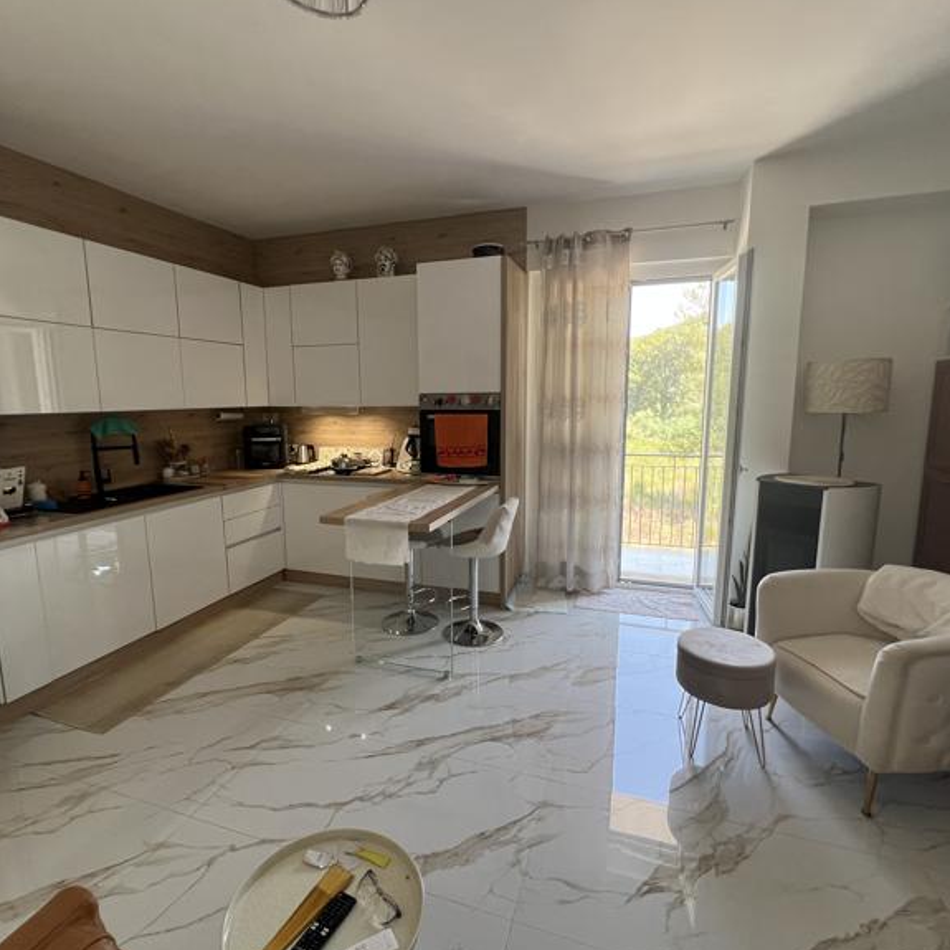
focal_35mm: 16
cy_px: 476
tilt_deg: -8.3
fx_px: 497
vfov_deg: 87.4
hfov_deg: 87.4
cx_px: 461
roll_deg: +0.6
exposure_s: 1/99
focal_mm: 1.57
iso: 100
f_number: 1.8
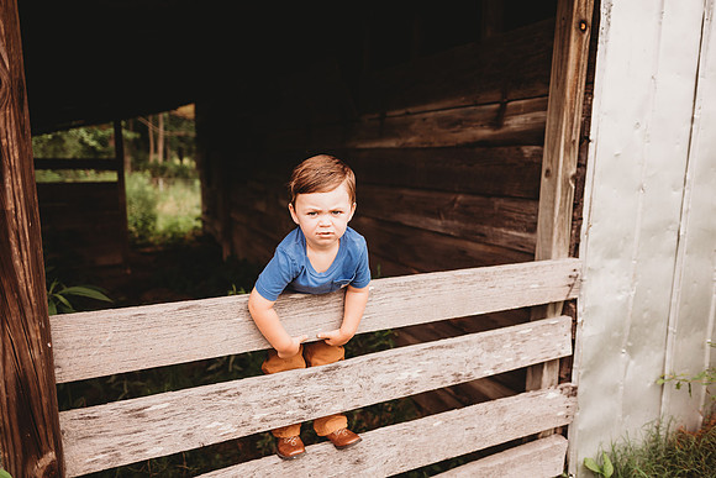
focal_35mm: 24
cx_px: 358
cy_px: 239
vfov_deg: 53.2
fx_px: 477
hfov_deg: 73.7
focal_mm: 24
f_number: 2.2
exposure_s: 1/1000
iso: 100
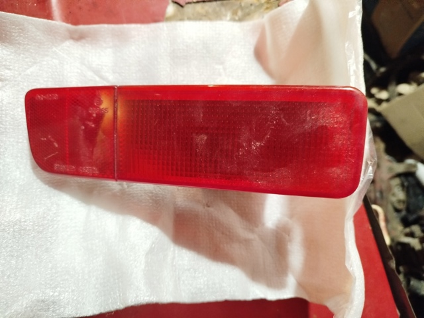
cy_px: 159
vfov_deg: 56.8
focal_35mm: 24
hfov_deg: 71.6
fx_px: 294
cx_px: 212
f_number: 1.7
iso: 1000
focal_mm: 5.31
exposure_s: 1/17
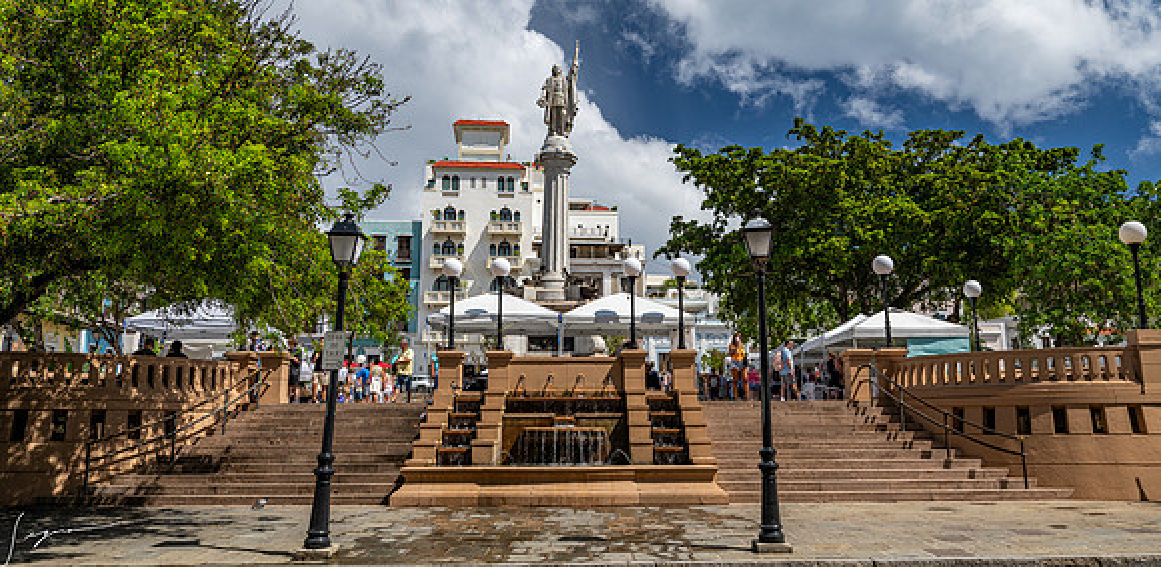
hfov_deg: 68.8
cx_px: 601
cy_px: 242
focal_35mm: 28
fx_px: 848
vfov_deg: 36.9
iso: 100
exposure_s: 1/200
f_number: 8
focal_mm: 24
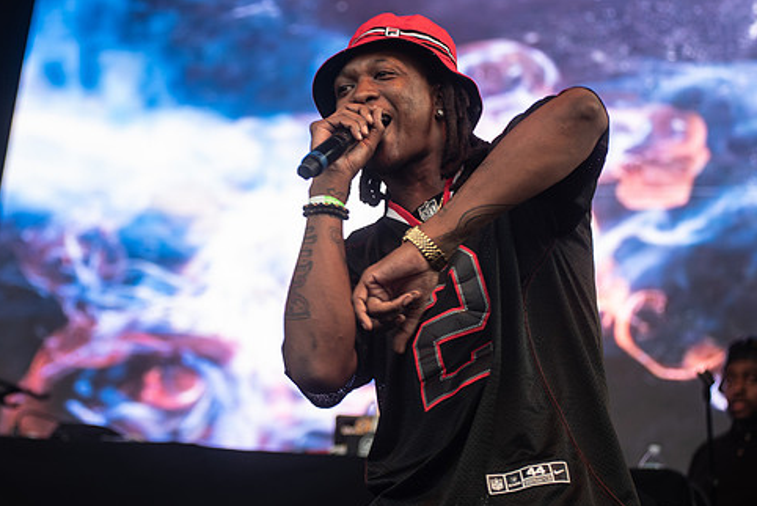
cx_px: 265
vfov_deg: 11.3
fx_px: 2546
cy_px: 185
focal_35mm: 121
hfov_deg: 16.9
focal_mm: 80
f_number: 3.5
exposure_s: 1/200
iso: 250
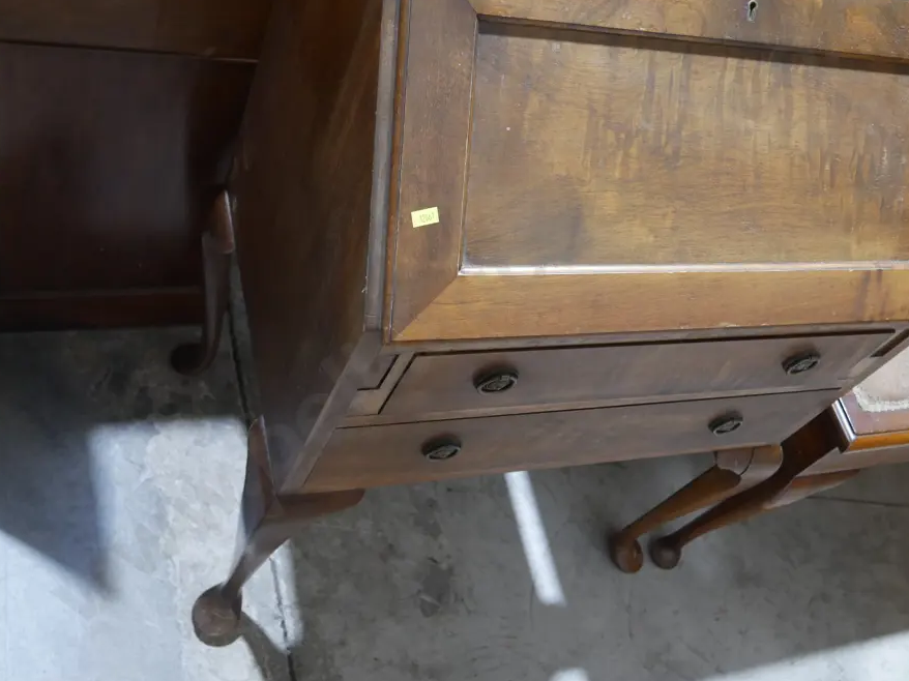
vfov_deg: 34.3
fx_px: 1103
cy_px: 293
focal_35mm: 42
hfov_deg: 44.8
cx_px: 486
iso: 800
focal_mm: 18
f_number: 4
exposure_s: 1/60
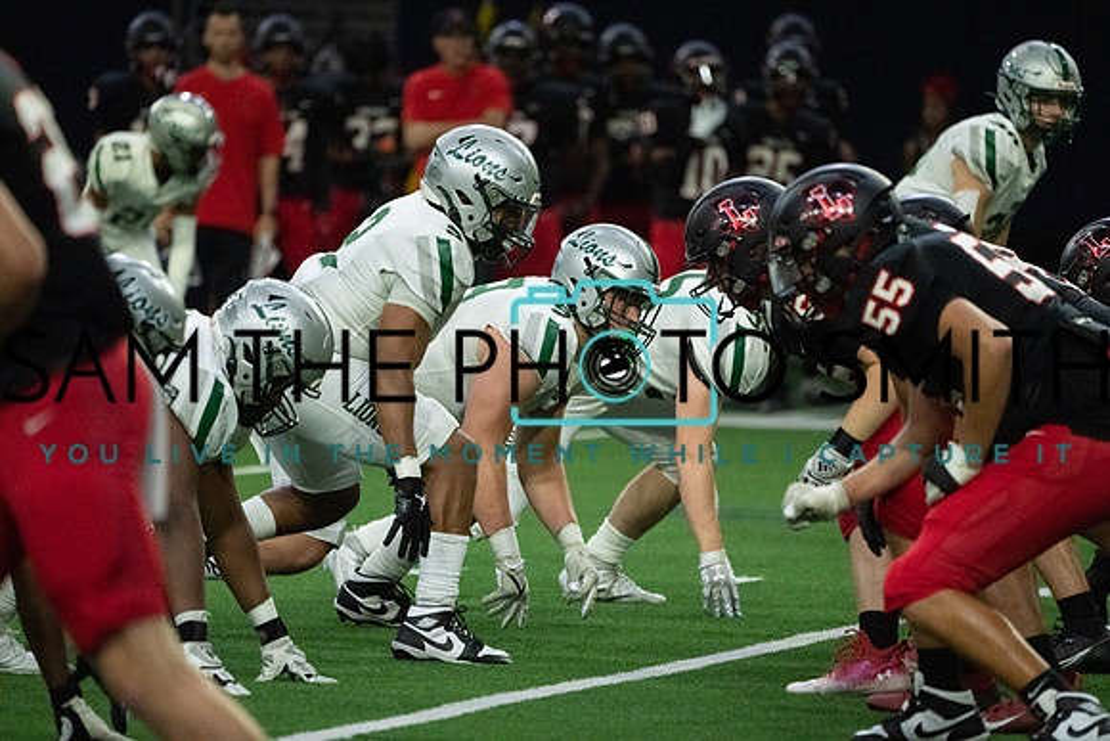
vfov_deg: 3.6
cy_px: 370
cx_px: 555
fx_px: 11873
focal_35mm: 385
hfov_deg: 5.4
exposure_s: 1/1250
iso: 16000
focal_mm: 385
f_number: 5.6
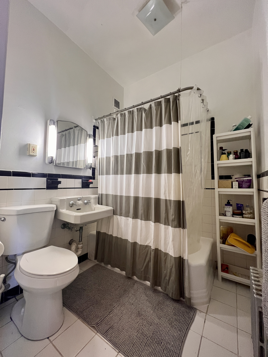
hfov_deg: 89.9
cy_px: 178
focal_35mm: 13
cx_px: 134
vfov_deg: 106.2
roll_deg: -0.7
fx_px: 134
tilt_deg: +2.6
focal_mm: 1.57
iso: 200
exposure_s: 1/60
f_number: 1.8
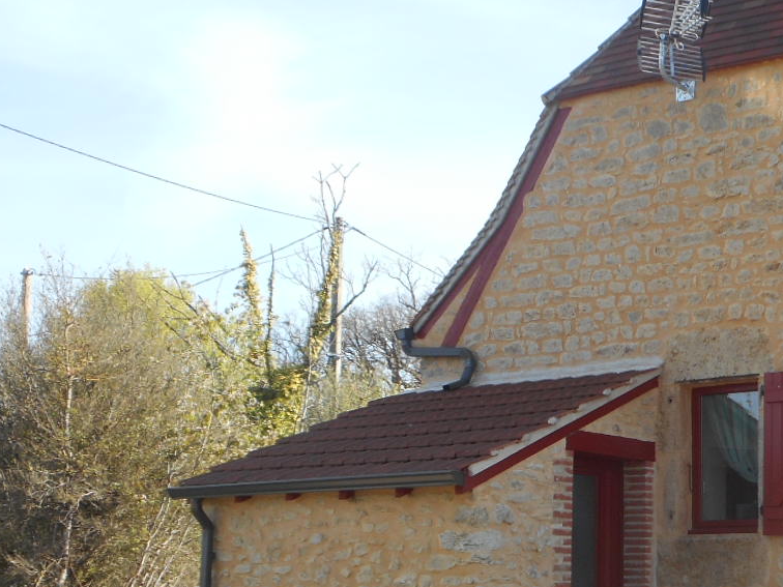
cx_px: 736
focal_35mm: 72
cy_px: 453
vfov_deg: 20.3
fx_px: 1629
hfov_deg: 26.0
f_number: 4.2
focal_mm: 6
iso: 80
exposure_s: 1/320
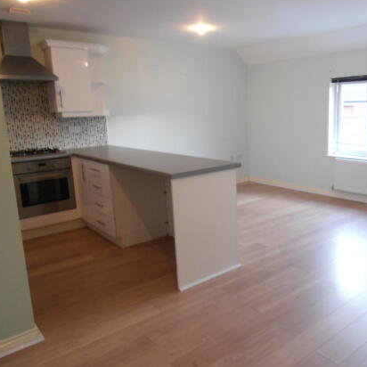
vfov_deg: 54.0
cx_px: 233
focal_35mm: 30
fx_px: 360
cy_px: 174
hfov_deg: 53.3
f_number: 3
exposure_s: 1/15
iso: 125
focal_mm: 4.2
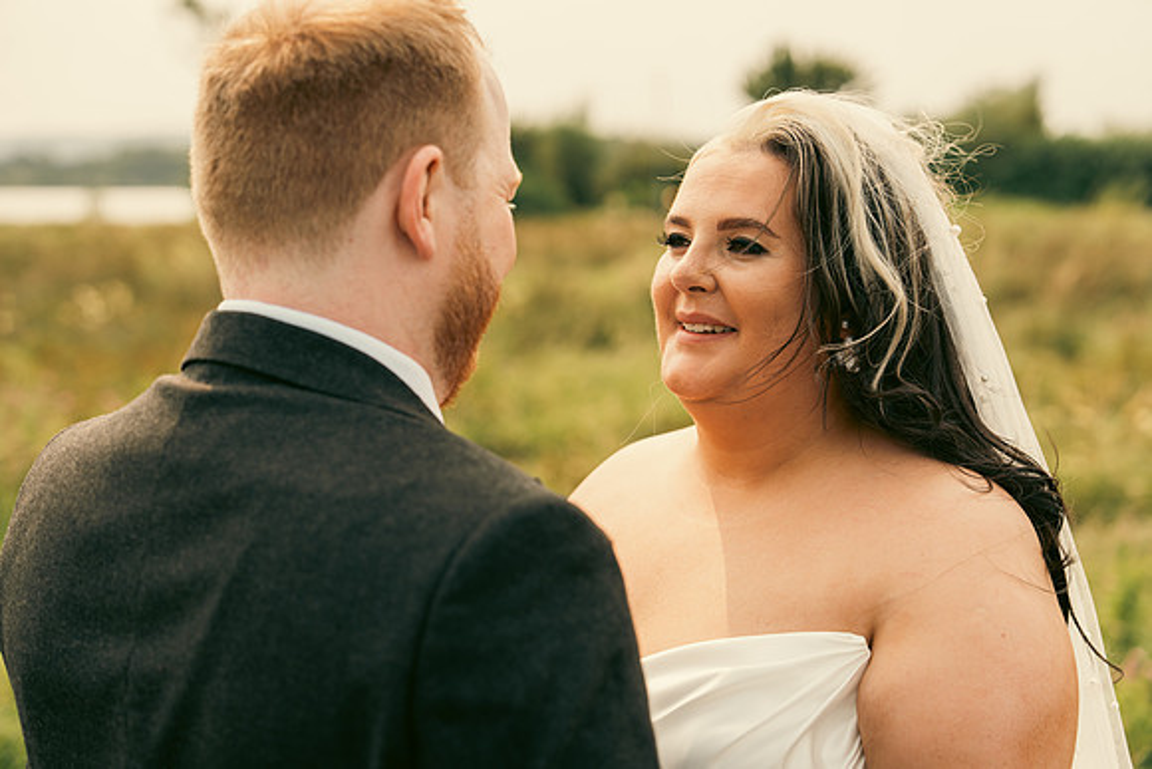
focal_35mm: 70
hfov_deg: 28.8
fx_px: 2240
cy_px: 384
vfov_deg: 19.5
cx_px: 576
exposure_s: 1/500
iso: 125
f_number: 3.5
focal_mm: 70
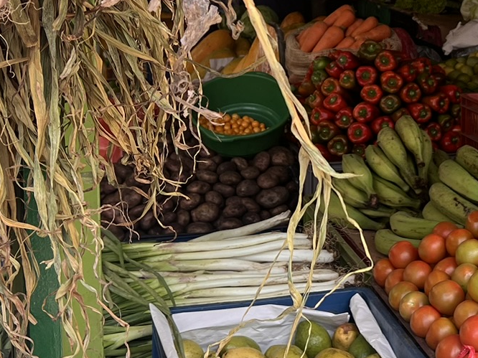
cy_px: 50
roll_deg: +0.3
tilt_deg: -8.2
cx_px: 406
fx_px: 1104
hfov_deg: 23.9
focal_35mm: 80
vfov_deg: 18.2
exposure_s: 1/743
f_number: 1.5
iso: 50
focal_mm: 5.7
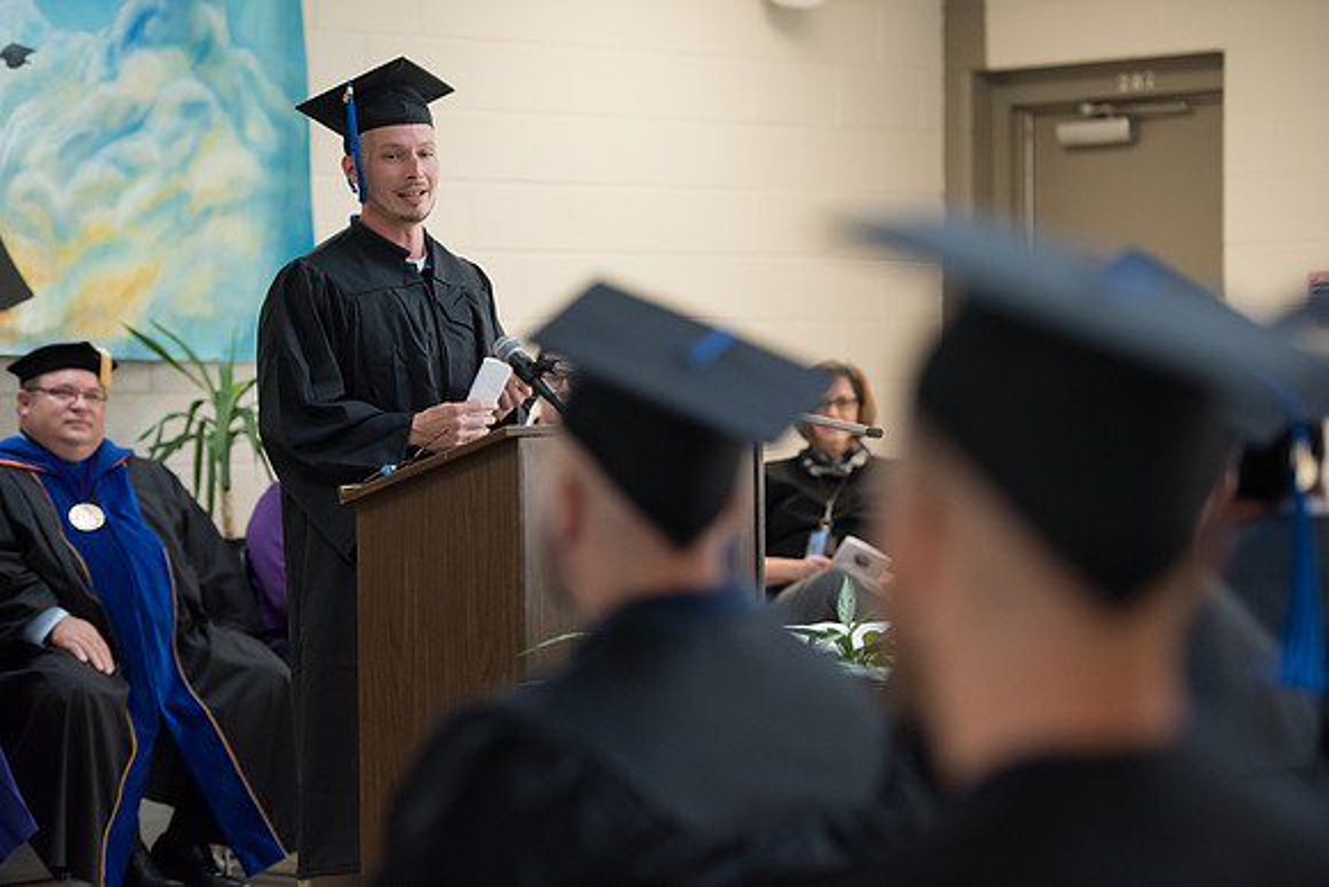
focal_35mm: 120
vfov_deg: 11.4
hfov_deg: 17.1
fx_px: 4431
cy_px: 444
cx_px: 664
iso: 3200
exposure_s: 1/200
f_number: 3.2
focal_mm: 120
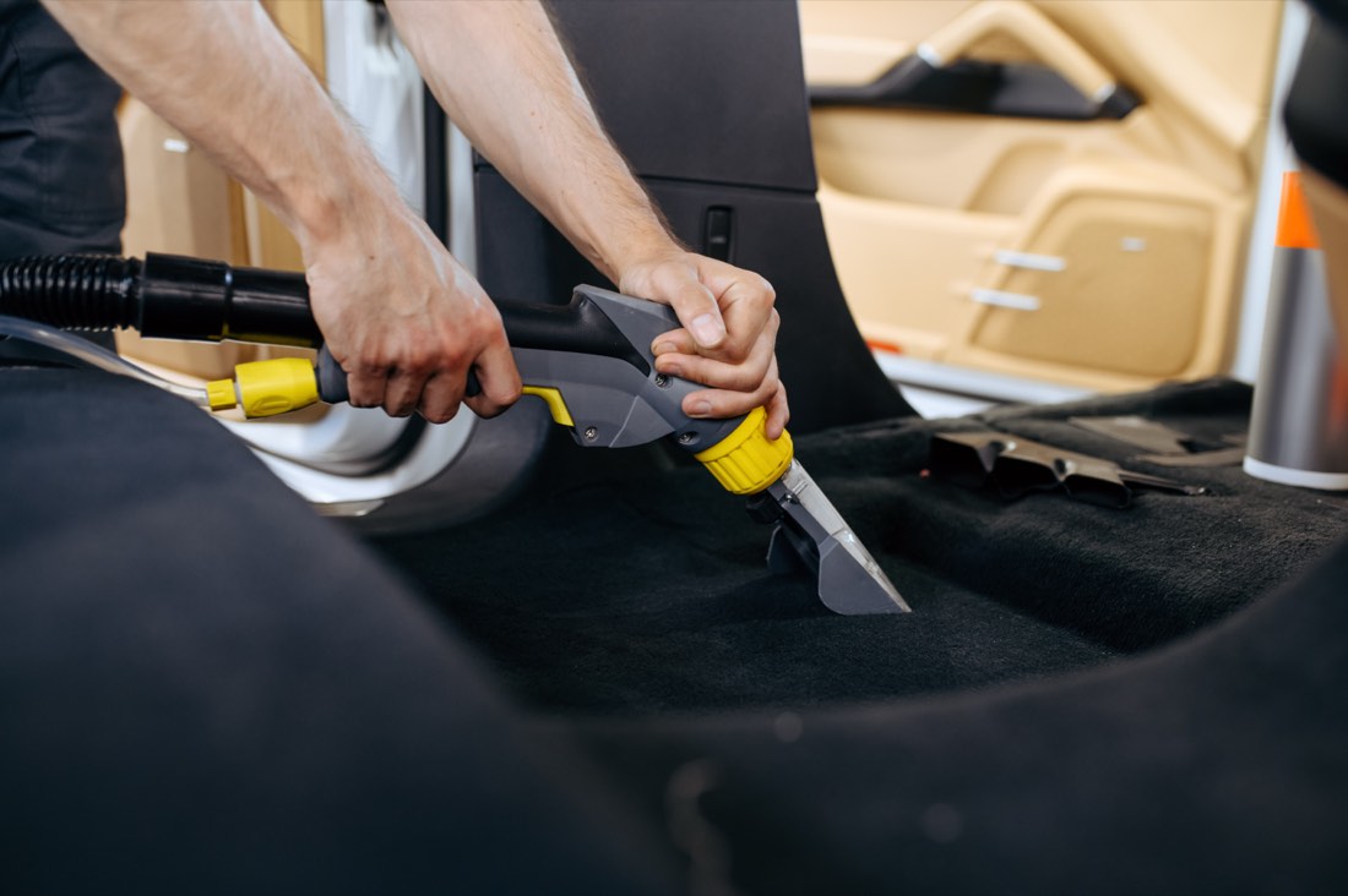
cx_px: 674
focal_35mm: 35
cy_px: 448
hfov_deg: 54.5
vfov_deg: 37.8
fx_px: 1310
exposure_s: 1/60
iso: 560
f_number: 2.8
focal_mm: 35
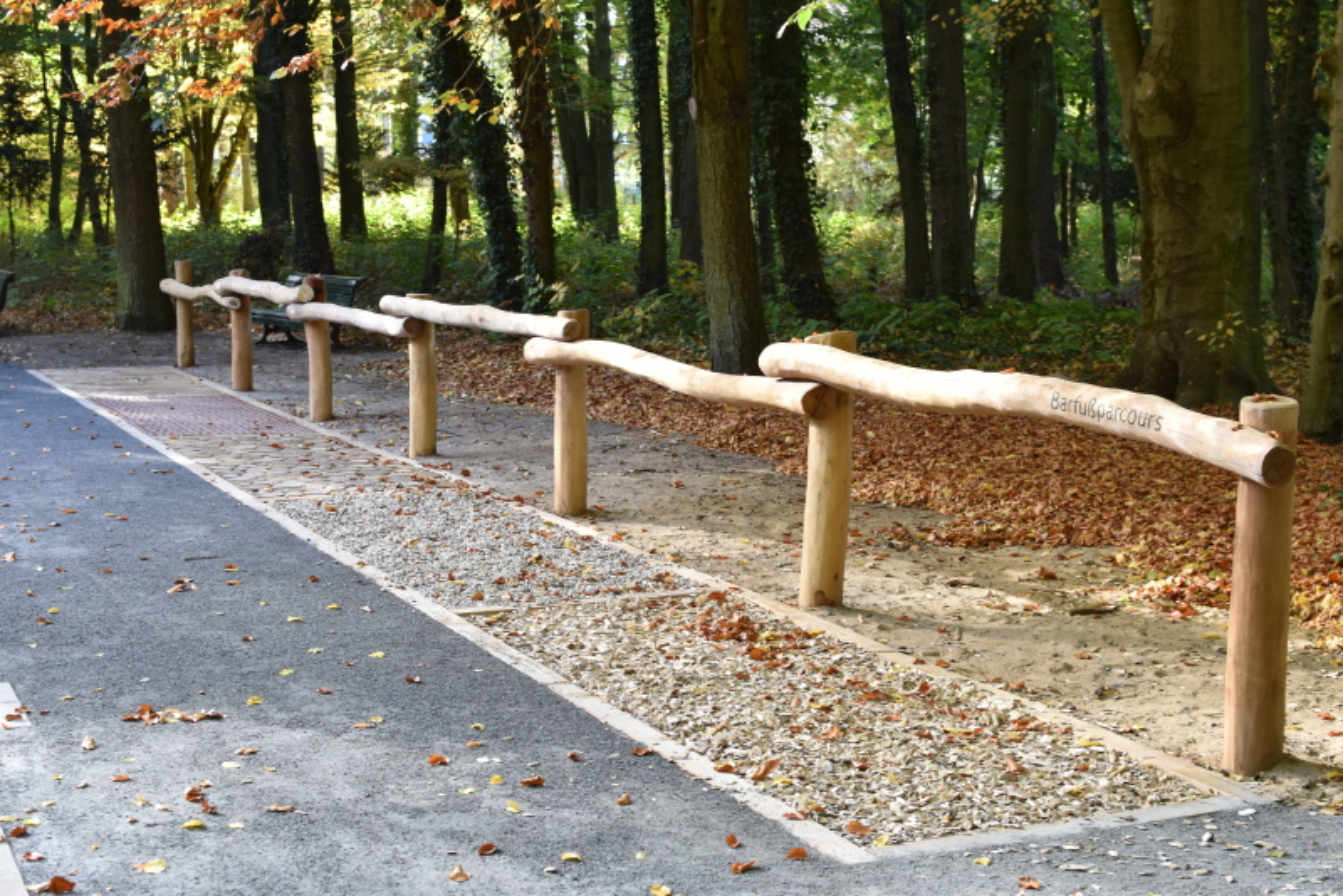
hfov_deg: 37.8
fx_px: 1959
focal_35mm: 52
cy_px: 448
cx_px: 672
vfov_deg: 25.8
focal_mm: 35
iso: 400
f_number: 4.5
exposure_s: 1/80
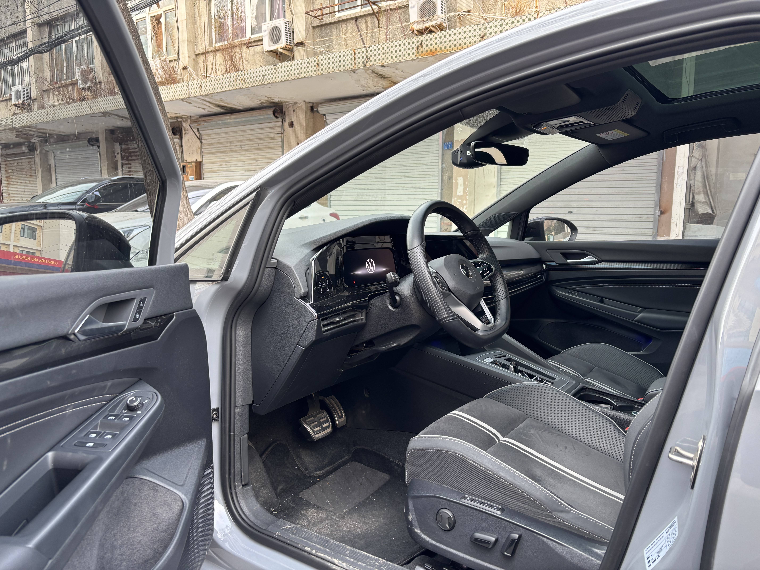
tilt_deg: -7.2
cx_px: 380
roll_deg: +0.0
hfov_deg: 67.3
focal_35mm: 26
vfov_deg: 53.1
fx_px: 571
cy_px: 285
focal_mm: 5.96
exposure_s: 1/121
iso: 64
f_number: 1.6
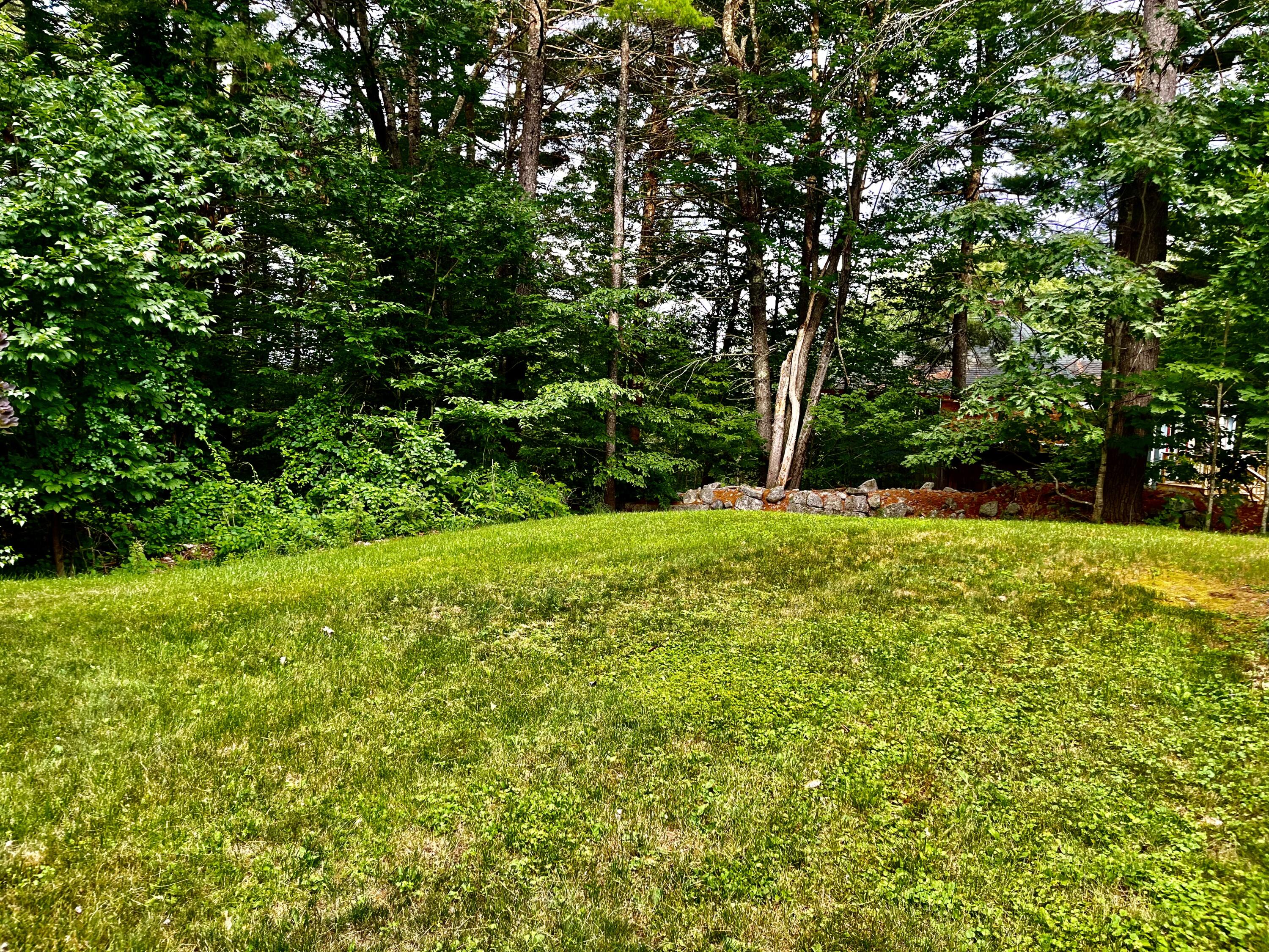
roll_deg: -1.9
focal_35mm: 26
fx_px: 953
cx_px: 634
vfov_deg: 53.1
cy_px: 476
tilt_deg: -7.2
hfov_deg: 67.3
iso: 64
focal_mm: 5.1
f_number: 1.6
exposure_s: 1/121
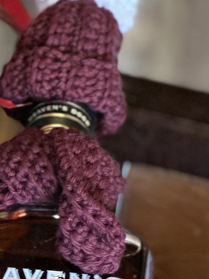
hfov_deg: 6.5
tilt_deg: -38.1
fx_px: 1844
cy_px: 349
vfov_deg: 8.5
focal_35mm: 229
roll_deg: -3.5
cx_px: 21
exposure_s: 1/15
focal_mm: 9
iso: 800
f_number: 2.8
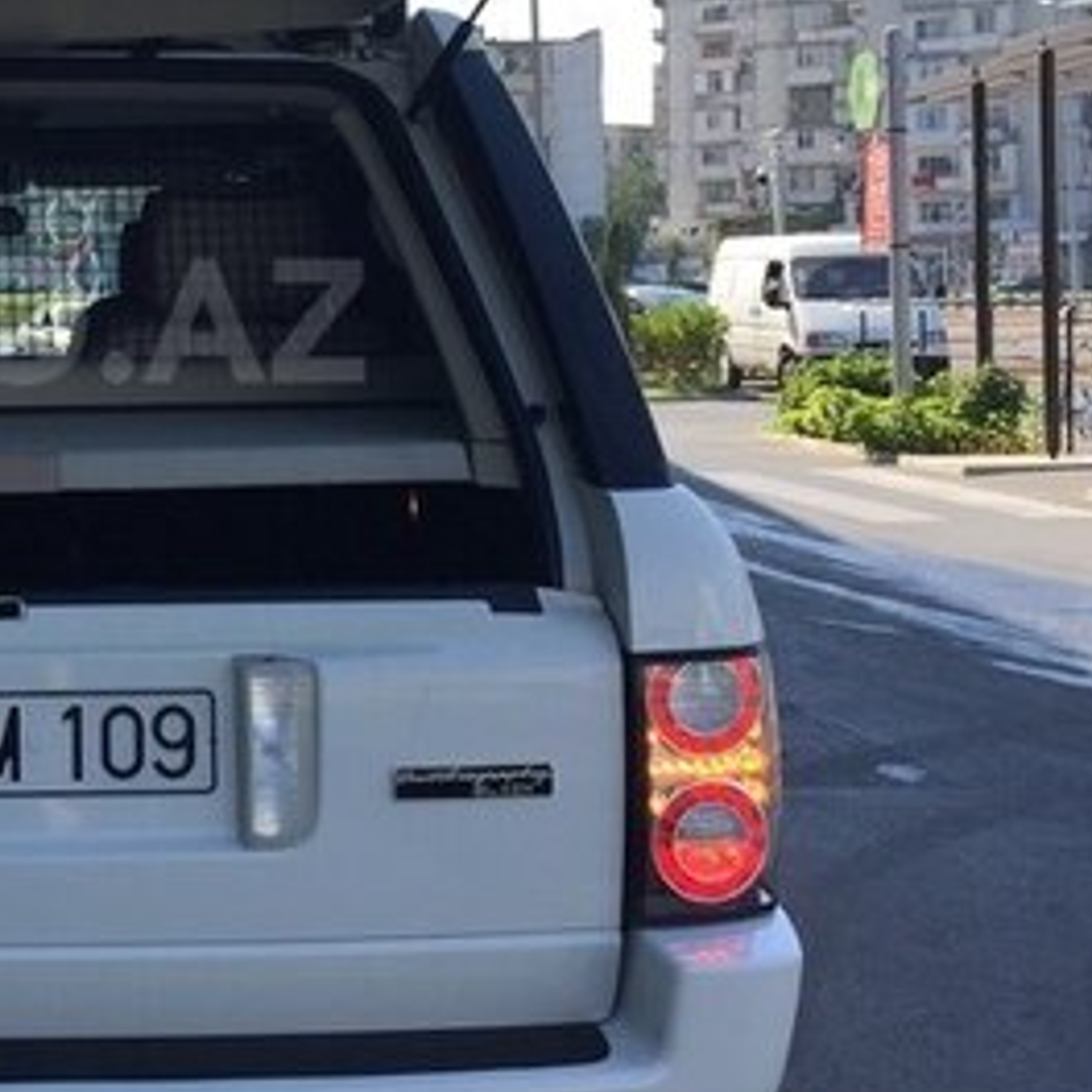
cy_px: 321
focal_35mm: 64
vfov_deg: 26.7
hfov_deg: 25.3
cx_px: -58
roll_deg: +1.0
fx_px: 2284
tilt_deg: -0.2
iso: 32
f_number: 2.2
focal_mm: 4.15
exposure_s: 1/920
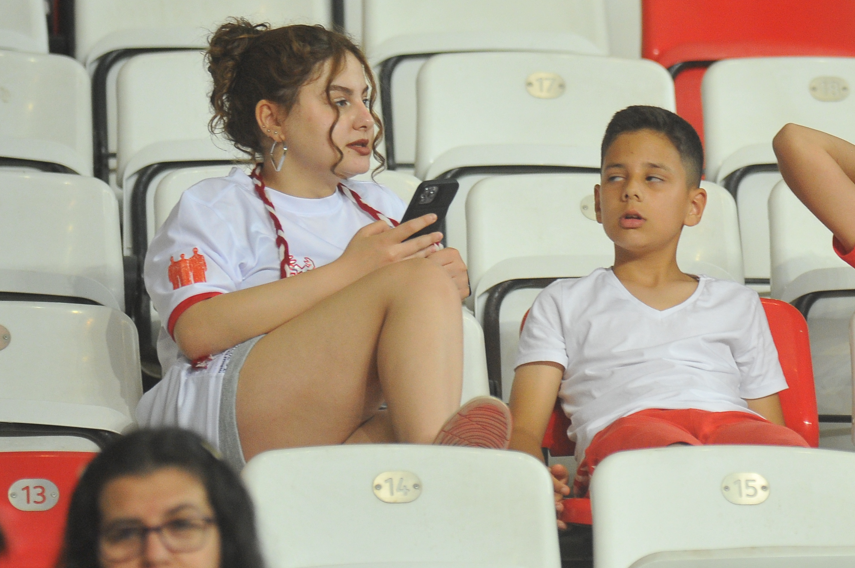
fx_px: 8876
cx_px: 688
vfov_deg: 3.7
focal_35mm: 374
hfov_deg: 5.5
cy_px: 186
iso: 2000
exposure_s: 1/400
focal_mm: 200
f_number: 6.3
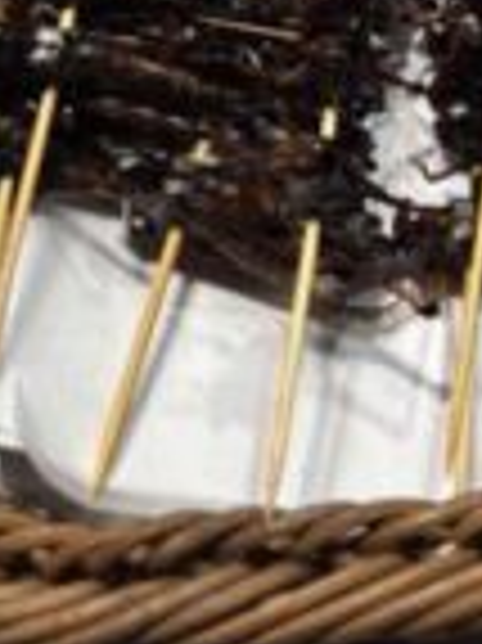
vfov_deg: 15.5
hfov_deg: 12.9
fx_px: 2027
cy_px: -518
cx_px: 712
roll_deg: -5.8
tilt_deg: -36.9
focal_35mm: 109
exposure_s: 1/244
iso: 40
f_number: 1.6
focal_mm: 5.96
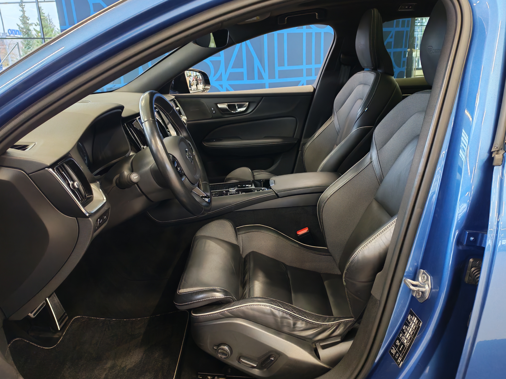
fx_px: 439
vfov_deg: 46.8
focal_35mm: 30
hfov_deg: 60.0
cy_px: 190
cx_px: 253
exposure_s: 1/50
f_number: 1.9
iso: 1000
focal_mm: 6.12
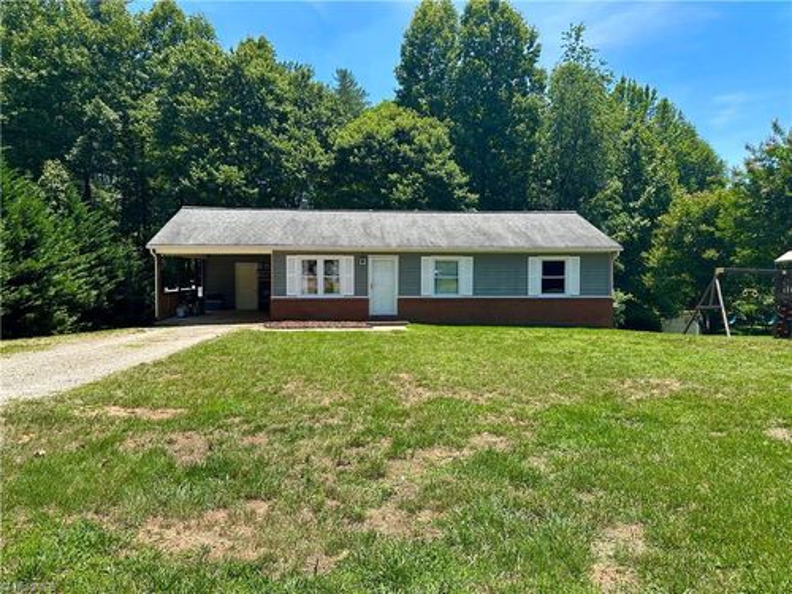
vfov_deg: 56.8
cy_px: 297
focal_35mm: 24
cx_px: 396
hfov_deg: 71.6
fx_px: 549
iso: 80
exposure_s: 1/2155
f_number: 1.78
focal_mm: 6.86
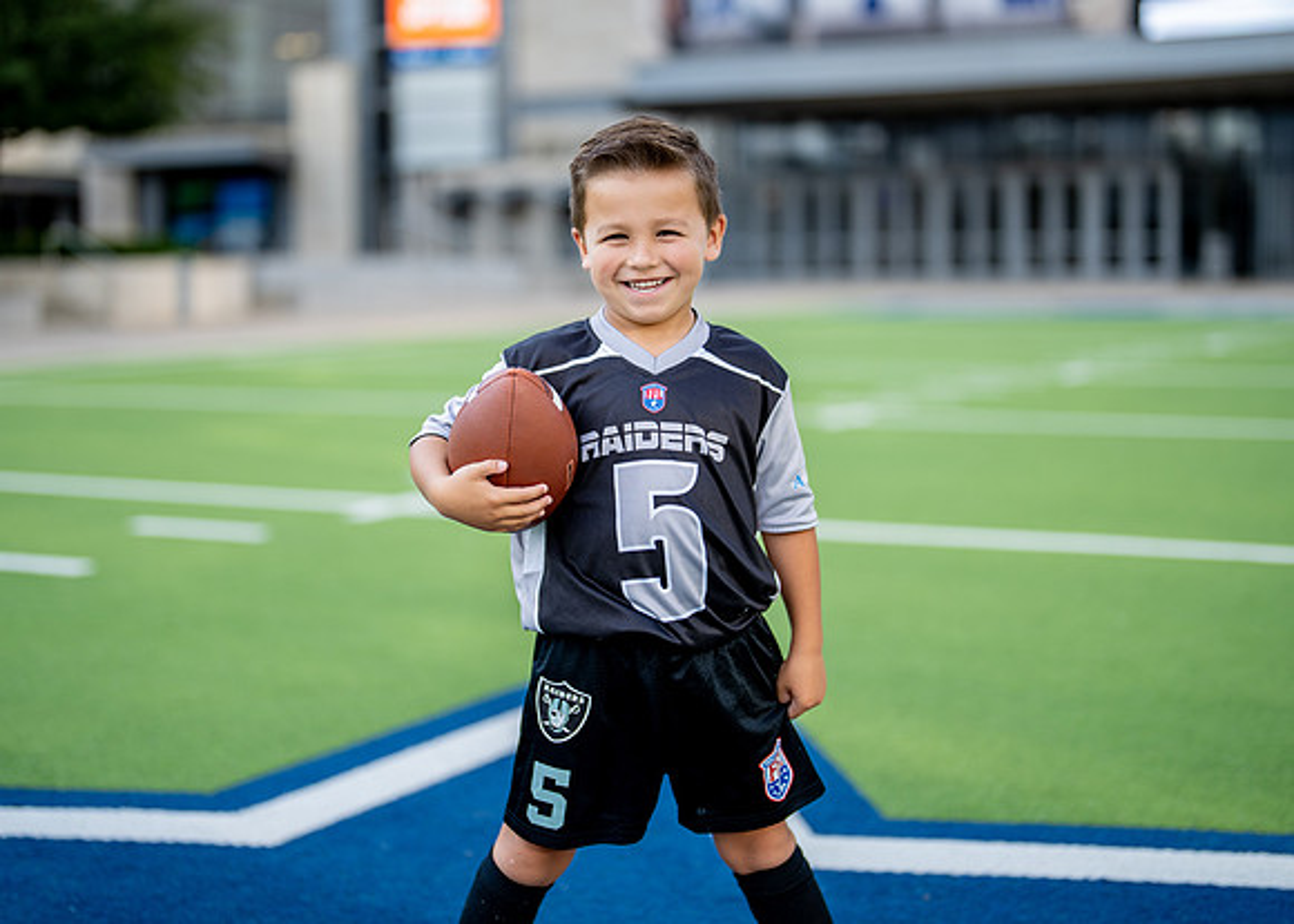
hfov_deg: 33.1
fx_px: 2174
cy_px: 405
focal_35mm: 59
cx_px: 649
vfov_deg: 24.0
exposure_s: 1/1600
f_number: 1.2
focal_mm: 50
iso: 100
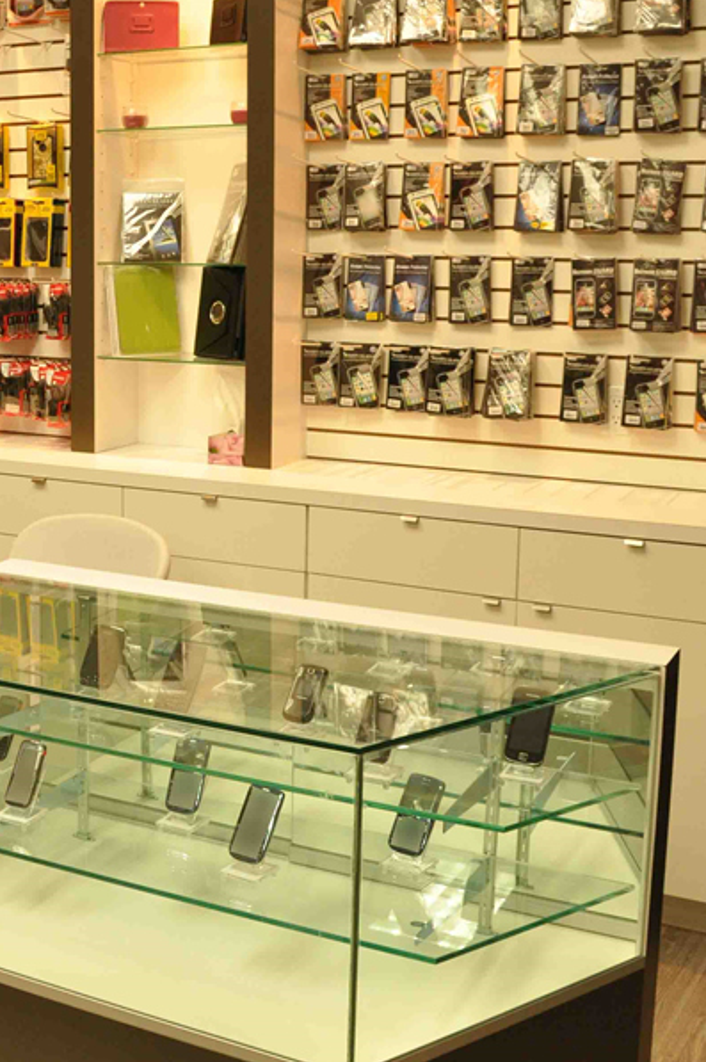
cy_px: 390
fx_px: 1444
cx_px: 89
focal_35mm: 49
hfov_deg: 26.7
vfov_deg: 40.1
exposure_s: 1/80
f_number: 7.1
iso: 800
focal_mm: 18
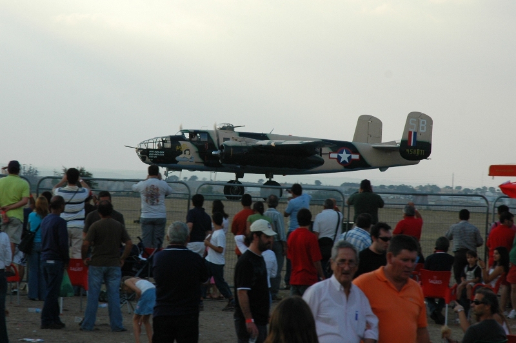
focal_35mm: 105
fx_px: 1504
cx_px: 258
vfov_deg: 13.0
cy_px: 172
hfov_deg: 19.5
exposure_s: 1/320
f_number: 9
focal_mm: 70
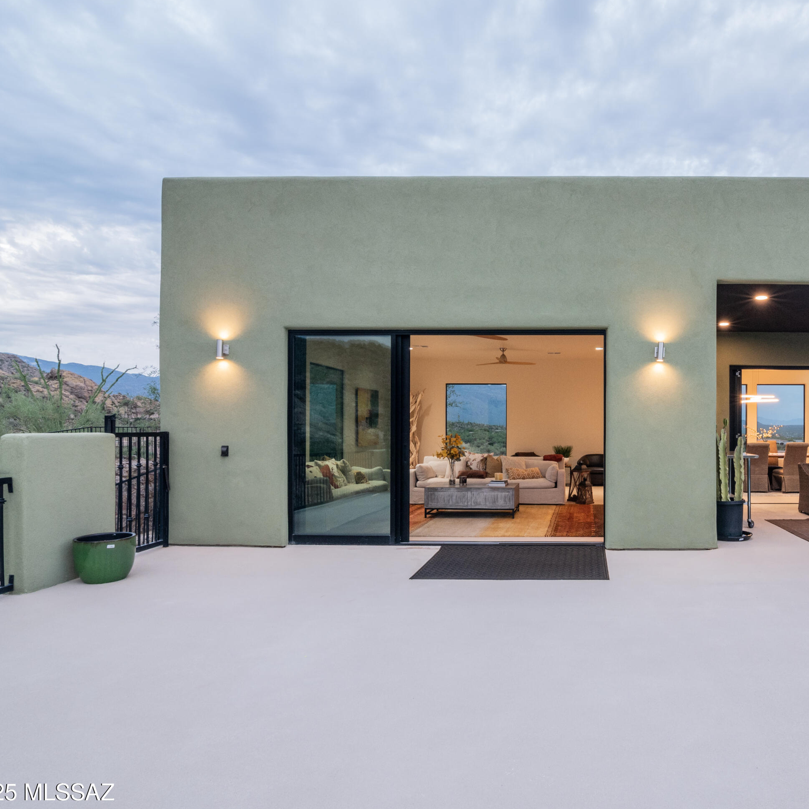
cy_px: 414
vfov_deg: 72.1
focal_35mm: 21
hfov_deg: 69.0
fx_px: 555
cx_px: 572
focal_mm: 16
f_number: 22
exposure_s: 1/6
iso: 1000
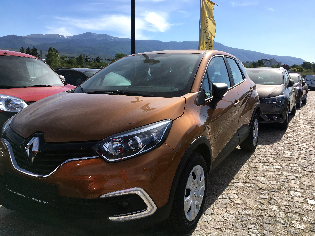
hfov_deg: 61.7
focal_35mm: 29
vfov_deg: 48.2
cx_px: 158
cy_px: 118
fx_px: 264
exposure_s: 1/2024
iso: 25
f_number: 2.2
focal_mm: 4.15
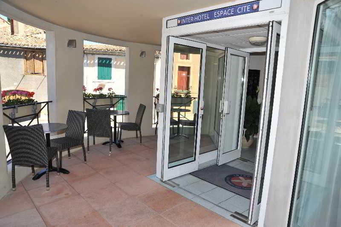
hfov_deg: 73.8
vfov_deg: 53.1
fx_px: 227
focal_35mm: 24
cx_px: 170
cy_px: 114
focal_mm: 24
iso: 320
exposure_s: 1/250
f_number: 9
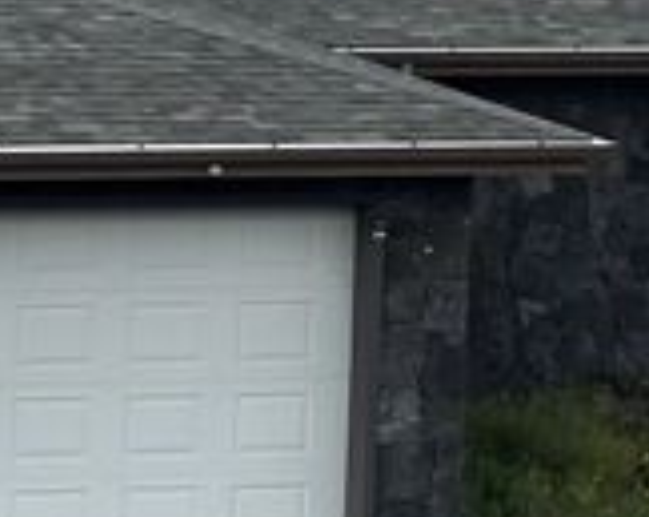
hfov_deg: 6.5
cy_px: -64
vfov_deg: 5.2
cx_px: 48
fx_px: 5694
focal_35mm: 297
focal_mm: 6.86
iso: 64
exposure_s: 1/4566
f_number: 1.78
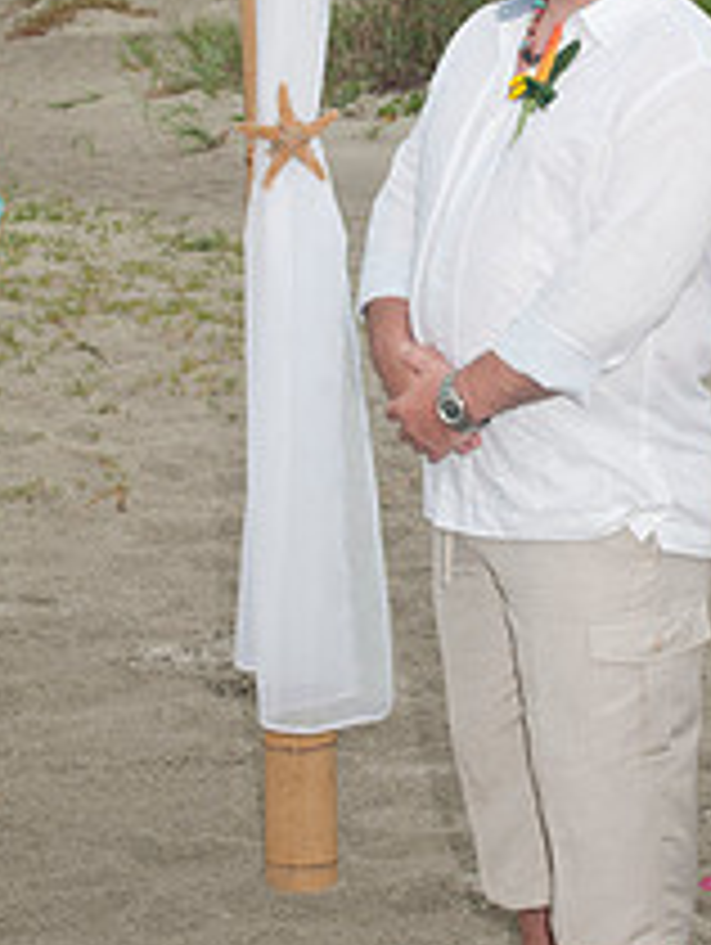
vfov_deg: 18.1
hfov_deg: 13.6
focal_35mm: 108
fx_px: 2952
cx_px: 614
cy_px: 256
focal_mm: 35
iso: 400
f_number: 5.6
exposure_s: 1/100
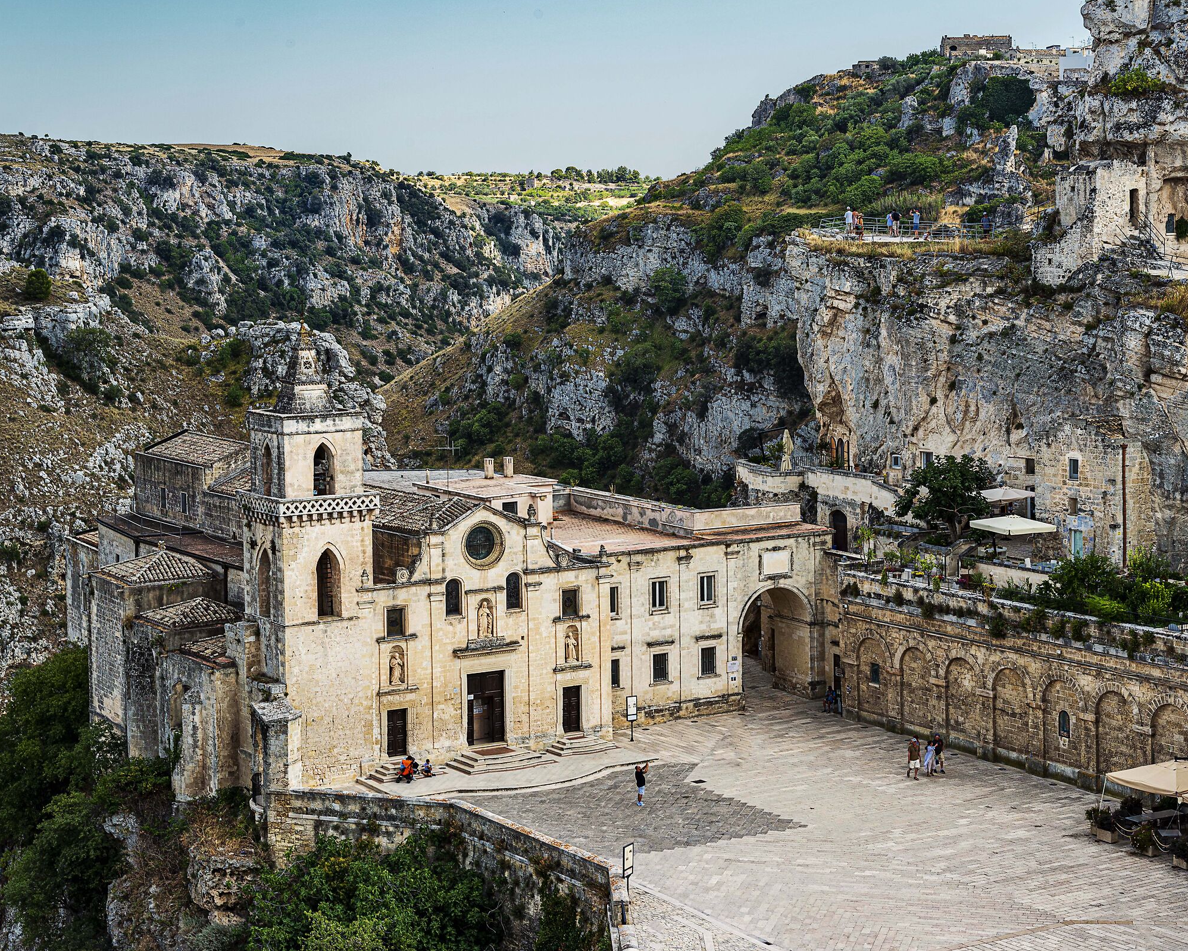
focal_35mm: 70
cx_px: 587
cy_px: 475
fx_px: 2461
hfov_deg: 27.1
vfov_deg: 21.9
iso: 250
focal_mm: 62
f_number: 10
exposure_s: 1/125
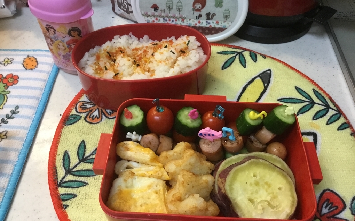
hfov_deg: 58.2
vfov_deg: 38.3
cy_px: 114
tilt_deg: -50.9
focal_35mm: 33
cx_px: 177
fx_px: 319
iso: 160
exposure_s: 1/30
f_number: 2.4
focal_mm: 3.3
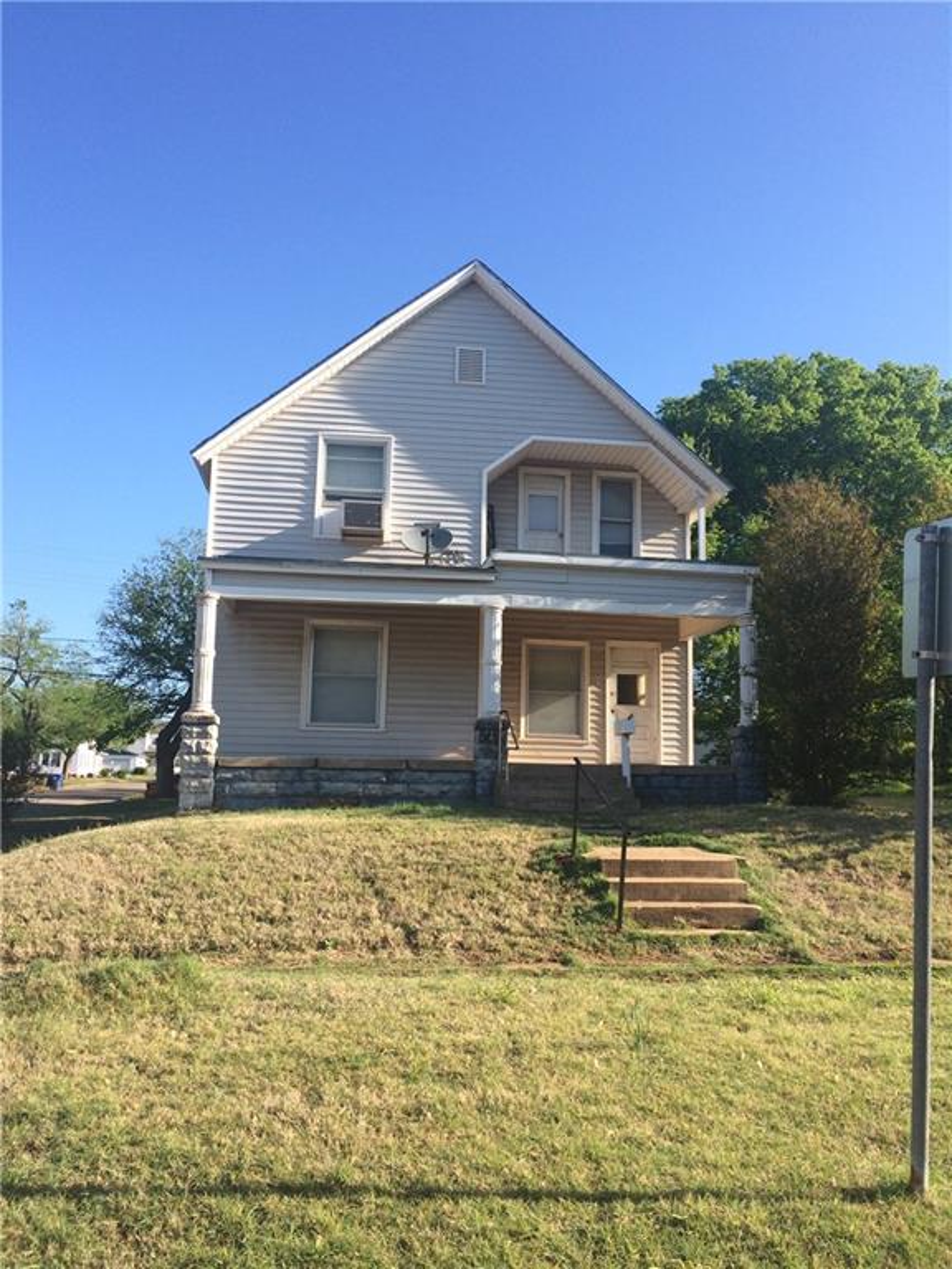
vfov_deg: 61.7
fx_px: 1063
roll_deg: +0.0
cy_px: 634
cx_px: 476
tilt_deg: +8.3
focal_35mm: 29
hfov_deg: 48.2
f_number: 2.2
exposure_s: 1/954
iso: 32
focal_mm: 4.15
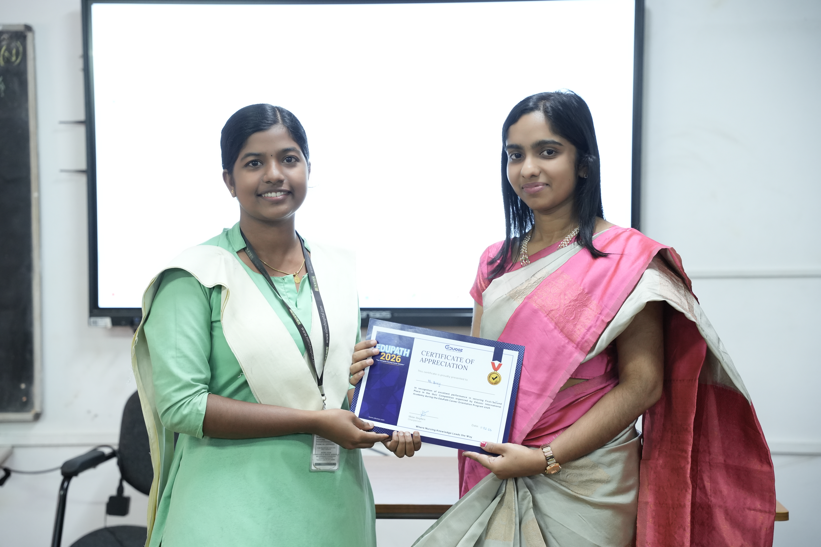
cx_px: 410
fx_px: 1402
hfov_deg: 32.6
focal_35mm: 62
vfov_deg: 22.1
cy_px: 274
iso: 2500
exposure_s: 1/60
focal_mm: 61.5
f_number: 3.5
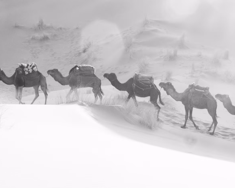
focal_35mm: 104
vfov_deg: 14.7
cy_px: 29
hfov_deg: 18.4
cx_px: 151
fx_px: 723
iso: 1600
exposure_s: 1/60
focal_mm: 35
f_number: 16
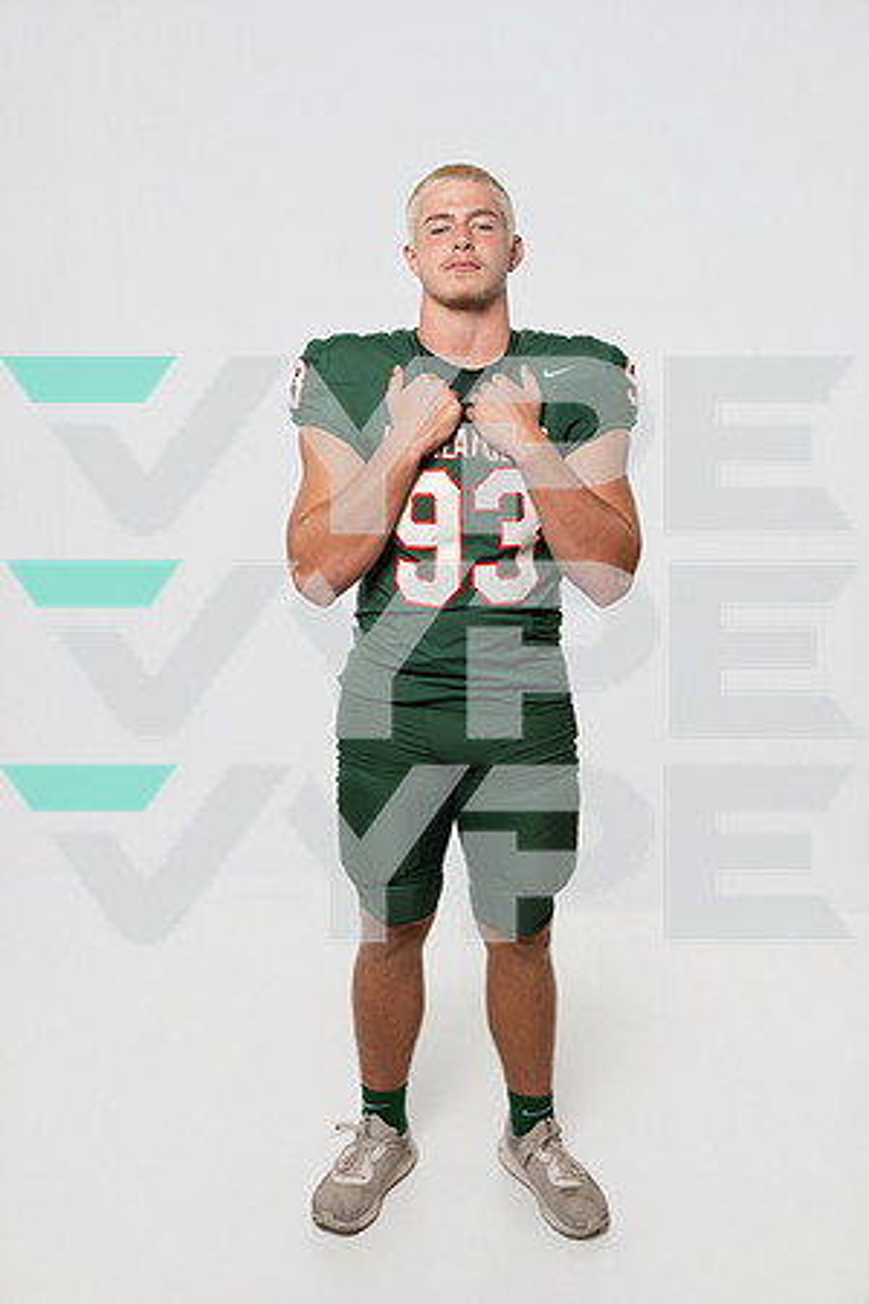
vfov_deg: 57.1
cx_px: 434
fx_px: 1198
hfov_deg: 39.9
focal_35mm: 33
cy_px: 652
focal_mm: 33.1
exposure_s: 1/160
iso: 500
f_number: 8
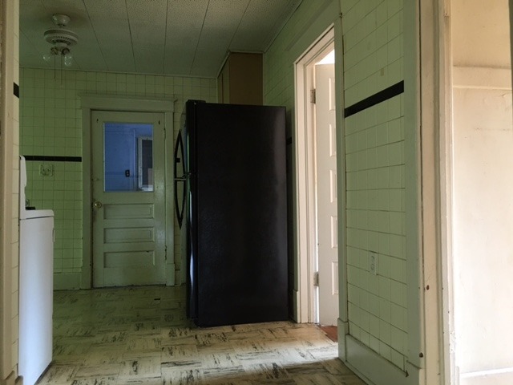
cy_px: 192
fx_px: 430
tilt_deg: +0.4
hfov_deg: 61.7
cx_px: 256
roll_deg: +0.7
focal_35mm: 29
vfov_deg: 48.2
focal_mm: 4.15
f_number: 2.2
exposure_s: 1/30
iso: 100
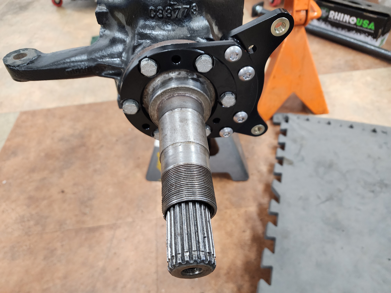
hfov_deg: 73.9
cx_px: 196
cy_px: 146
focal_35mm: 23
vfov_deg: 58.9
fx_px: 260
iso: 500
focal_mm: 6.4
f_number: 1.8
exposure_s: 1/120
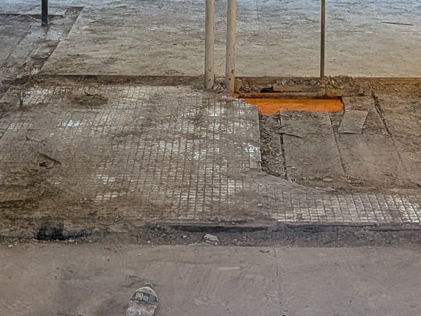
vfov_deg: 15.0
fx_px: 1155
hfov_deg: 20.6
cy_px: -67
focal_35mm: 95
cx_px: 150
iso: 27
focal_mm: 4.53
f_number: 1.7
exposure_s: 1/133
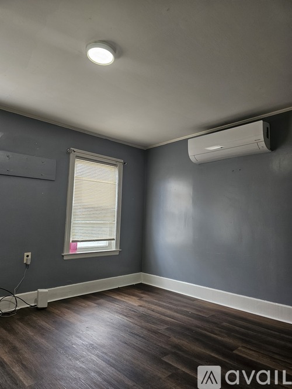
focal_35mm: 23
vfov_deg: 73.9
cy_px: 194
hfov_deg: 58.9
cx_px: 146
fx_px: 259
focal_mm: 6.3
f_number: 1.7
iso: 200
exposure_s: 1/120
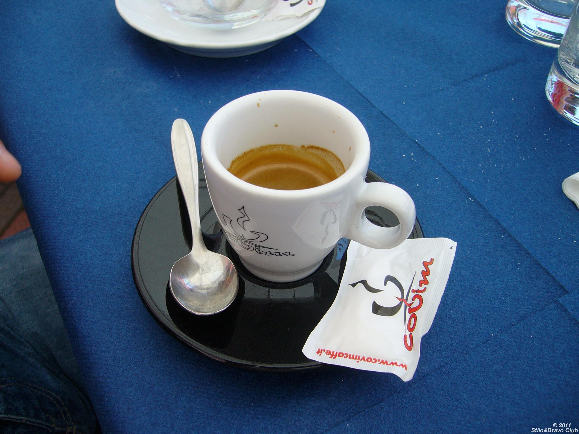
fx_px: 585
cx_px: 290
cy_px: 217
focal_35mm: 35
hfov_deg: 52.6
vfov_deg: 40.7
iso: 64
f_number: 2.8
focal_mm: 5.8
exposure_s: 1/500
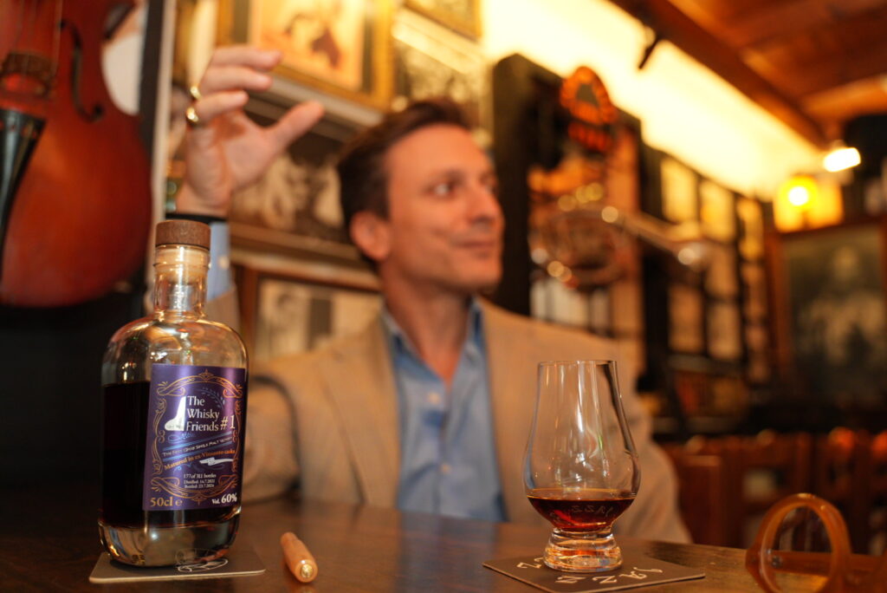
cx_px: 444
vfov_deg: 42.4
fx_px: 764
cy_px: 296
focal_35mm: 31
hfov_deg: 60.3
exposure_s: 1/50
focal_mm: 31
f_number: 2.8
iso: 3200
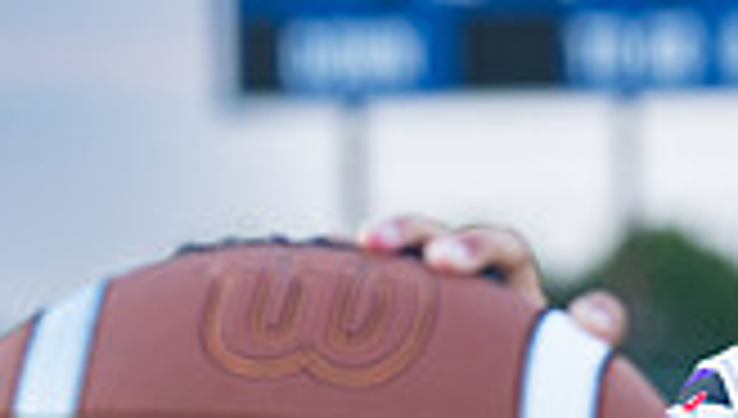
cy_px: 628
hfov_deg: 8.3
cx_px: 1152
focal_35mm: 252
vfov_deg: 4.8
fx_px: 4941
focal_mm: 50
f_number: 2
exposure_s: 1/400
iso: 160
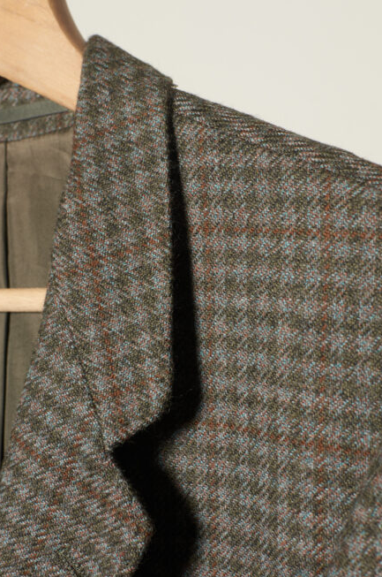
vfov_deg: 33.1
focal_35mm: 61
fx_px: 968
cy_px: 304
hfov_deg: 22.3
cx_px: 174
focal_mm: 35
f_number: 7.1
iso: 200
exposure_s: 1/60
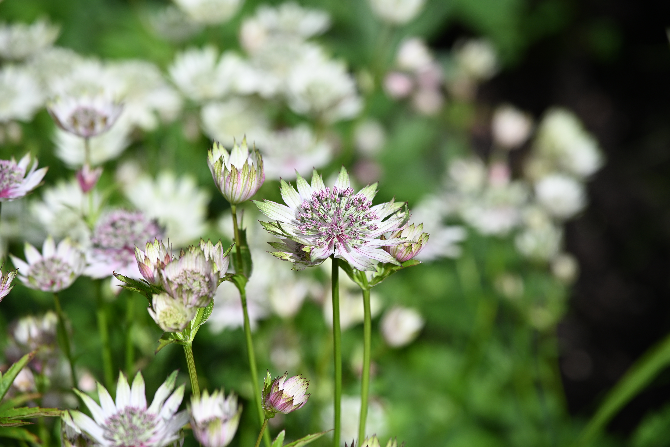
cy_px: 224
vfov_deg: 12.2
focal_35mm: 112
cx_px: 335
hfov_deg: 18.2
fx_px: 2094
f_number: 3.2
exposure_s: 1/4000
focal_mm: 75
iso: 200
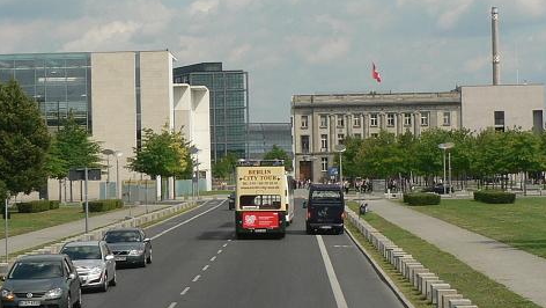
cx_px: 217
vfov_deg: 10.1
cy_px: 102
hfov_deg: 17.8
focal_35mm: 120
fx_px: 1738
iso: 80
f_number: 5.6
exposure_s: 1/500
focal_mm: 10.9
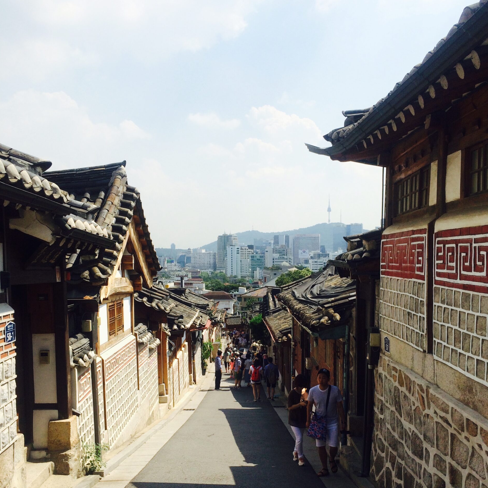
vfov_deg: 46.9
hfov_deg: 47.2
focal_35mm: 35
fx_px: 558
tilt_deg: -4.4
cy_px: 300
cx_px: 249
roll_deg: +2.5
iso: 32
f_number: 2.2
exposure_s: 1/2933
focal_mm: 4.15
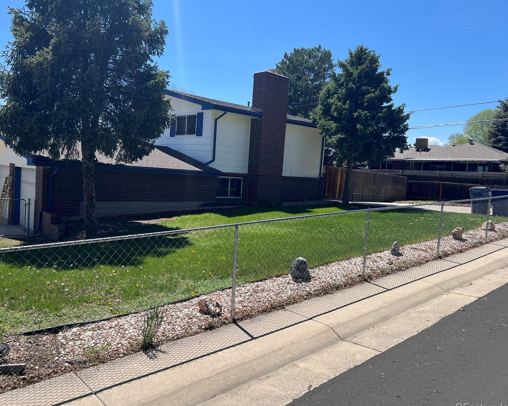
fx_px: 421
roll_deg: -2.6
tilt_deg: -5.7
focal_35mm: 28
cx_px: 232
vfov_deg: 51.5
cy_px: 205
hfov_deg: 62.1
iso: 50
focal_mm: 5.7
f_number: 1.5
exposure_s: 1/3356
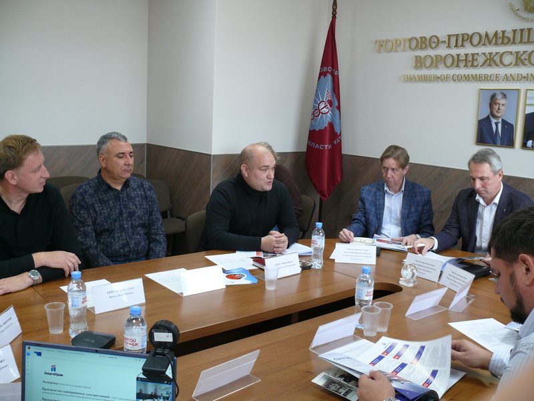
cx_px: 267
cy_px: 200
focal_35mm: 35
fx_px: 540
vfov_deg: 40.7
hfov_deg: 52.6
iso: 125
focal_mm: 7.4
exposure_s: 1/30
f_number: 2.8
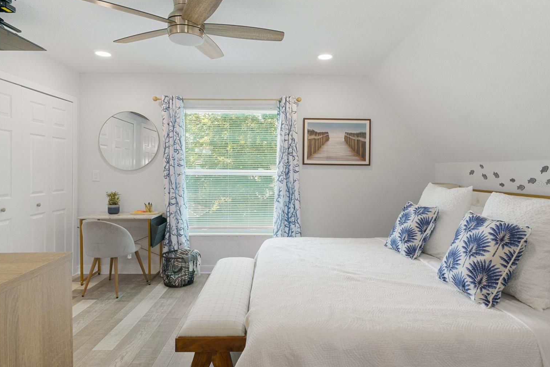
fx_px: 314
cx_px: 279
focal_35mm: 21
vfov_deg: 60.6
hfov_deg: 82.5
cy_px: 184
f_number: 8
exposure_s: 1/20
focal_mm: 13
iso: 640
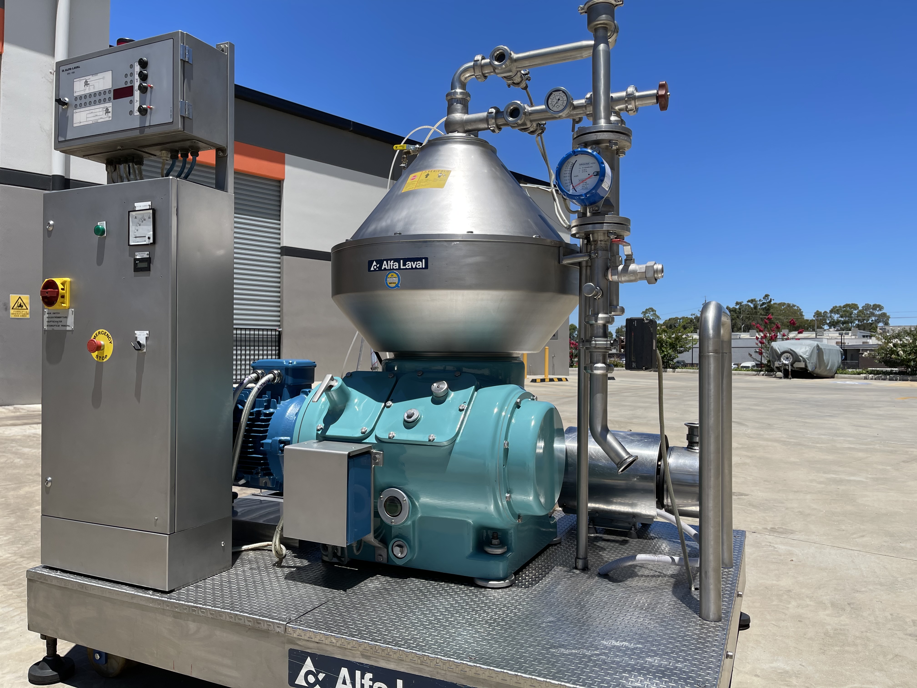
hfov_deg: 67.3
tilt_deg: +0.0
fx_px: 689
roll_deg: -0.3
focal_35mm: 26
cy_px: 344
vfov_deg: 53.1
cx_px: 458
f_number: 1.6
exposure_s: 1/3663
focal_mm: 5.1
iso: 32
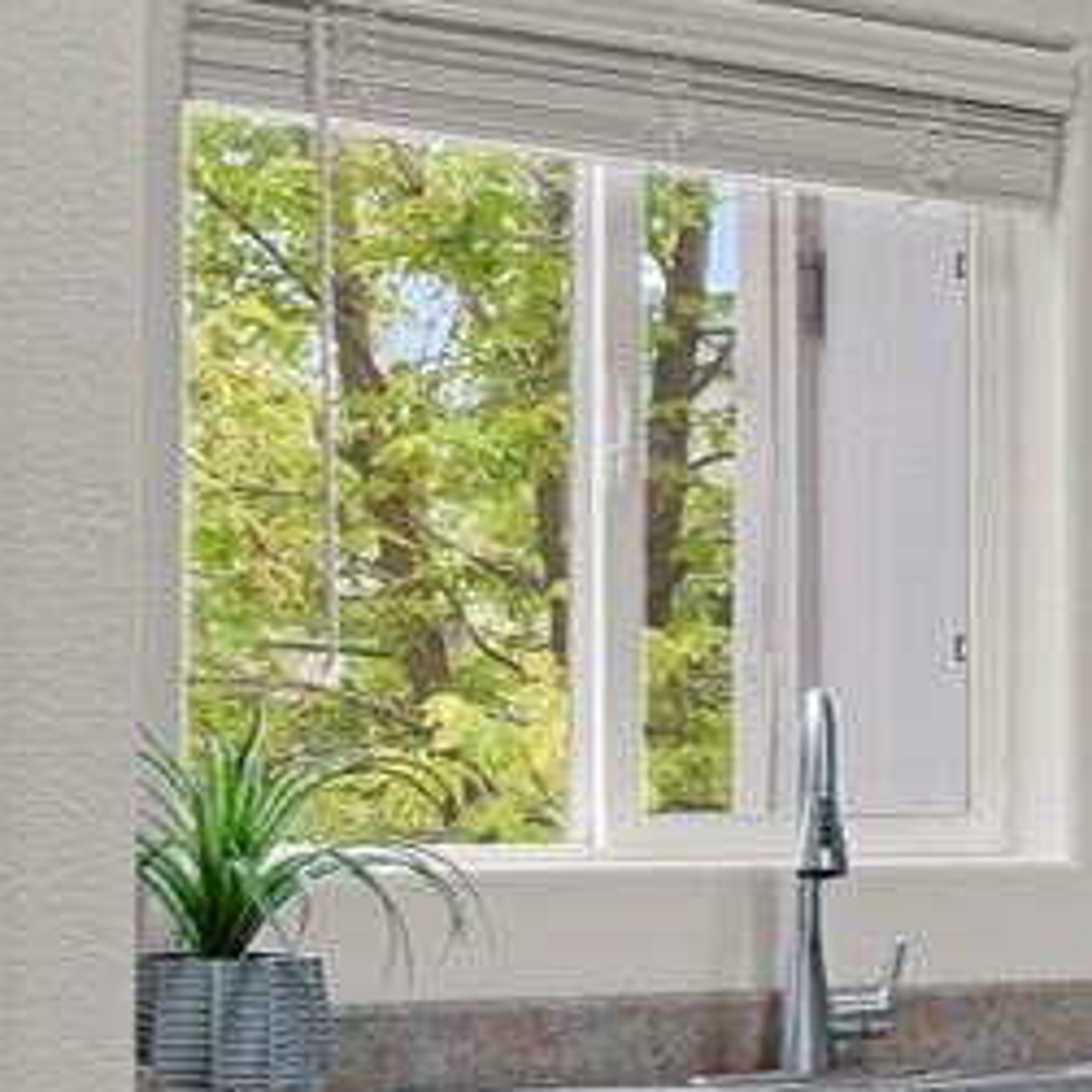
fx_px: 3284
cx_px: 2008
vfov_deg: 18.8
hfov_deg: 15.9
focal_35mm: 92
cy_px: 814
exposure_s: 1.6
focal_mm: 17
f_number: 6.3
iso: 250
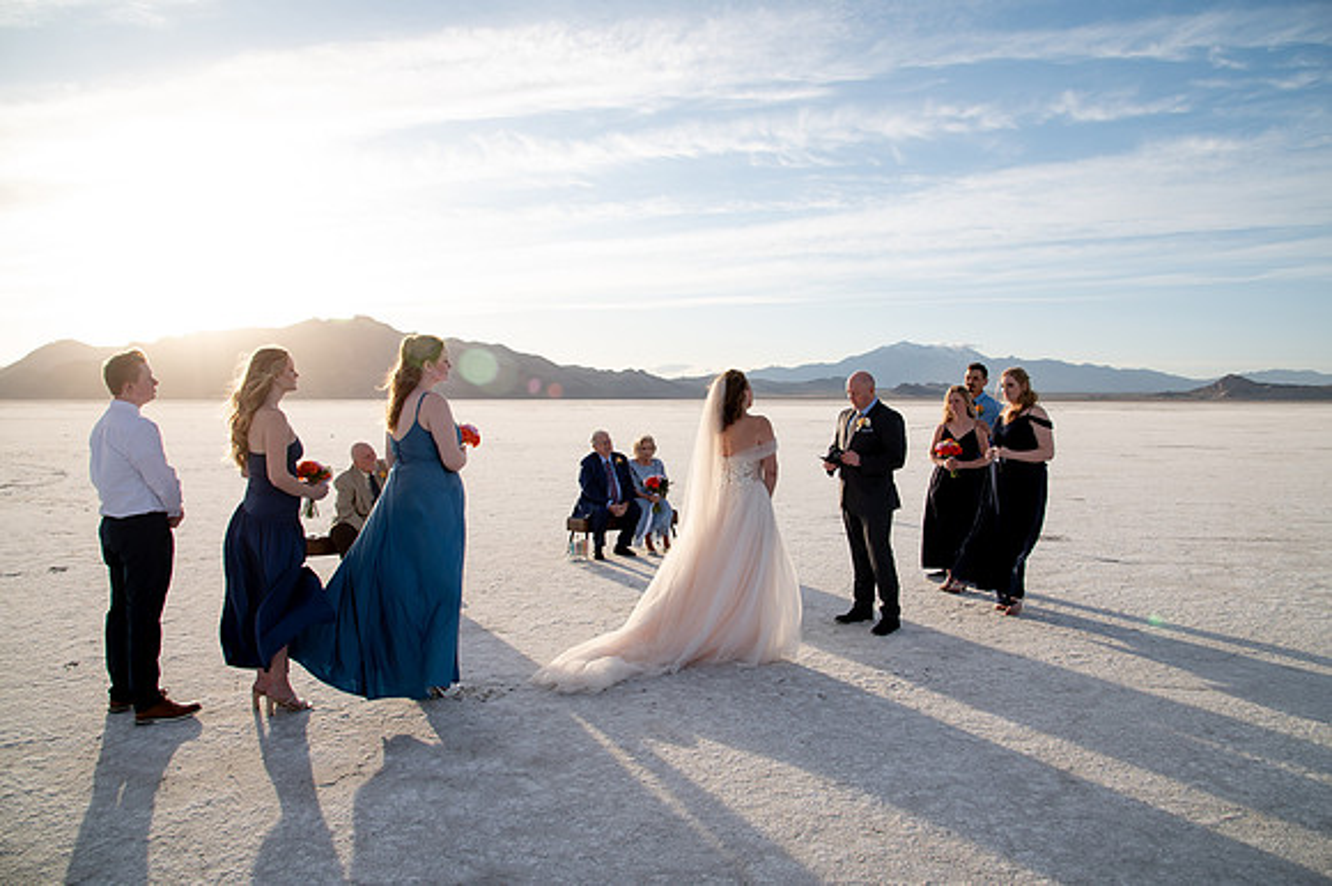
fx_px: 906
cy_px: 443
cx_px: 674
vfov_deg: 52.1
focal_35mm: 25
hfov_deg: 72.6
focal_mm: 24
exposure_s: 1/320
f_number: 8
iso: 200
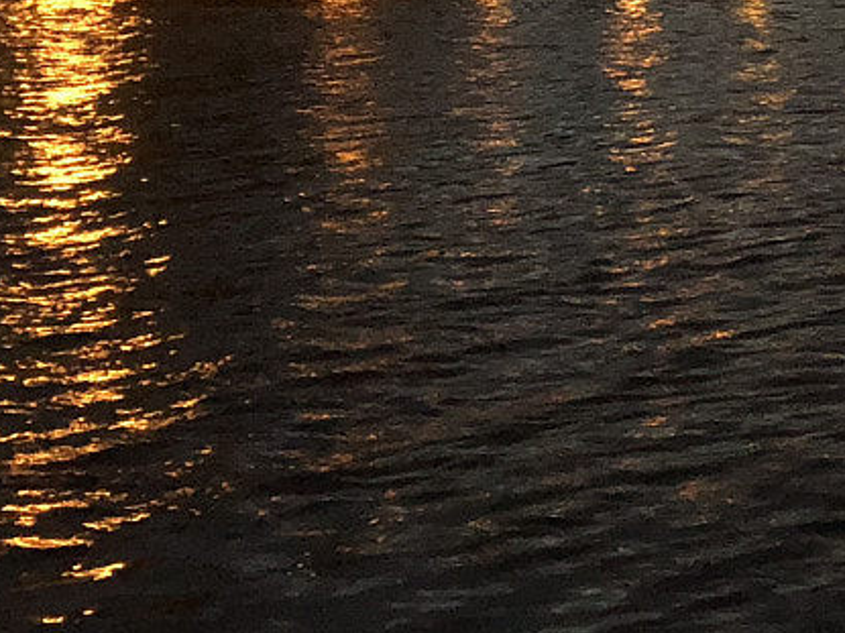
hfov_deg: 17.3
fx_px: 2636
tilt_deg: +3.8
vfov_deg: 13.0
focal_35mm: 108
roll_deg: +2.3
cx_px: 1030
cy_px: -293
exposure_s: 1/4
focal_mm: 4
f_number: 1.8
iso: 640
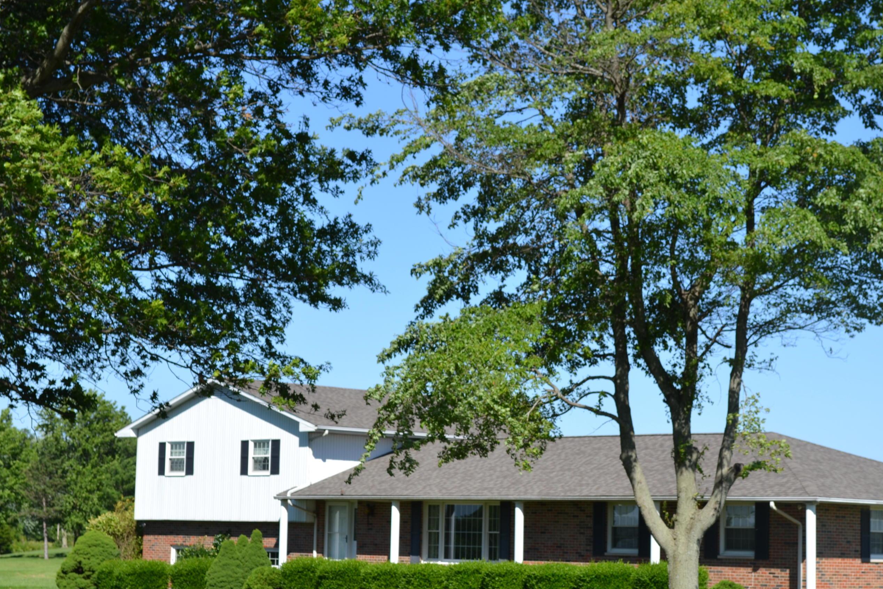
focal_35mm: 85
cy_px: 342
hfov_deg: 23.9
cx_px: 477
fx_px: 2085
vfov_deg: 16.1
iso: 100
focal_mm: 48
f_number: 8
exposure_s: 1/250
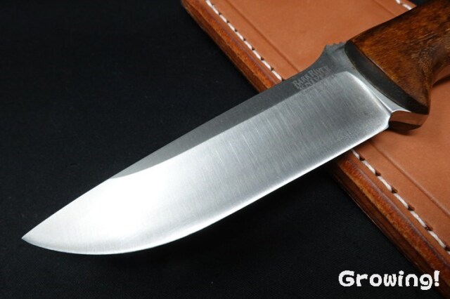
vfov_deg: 44.9
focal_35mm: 29
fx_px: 362
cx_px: 225
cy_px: 150
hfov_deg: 63.7
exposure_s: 1/30
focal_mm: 10.83
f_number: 10
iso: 800
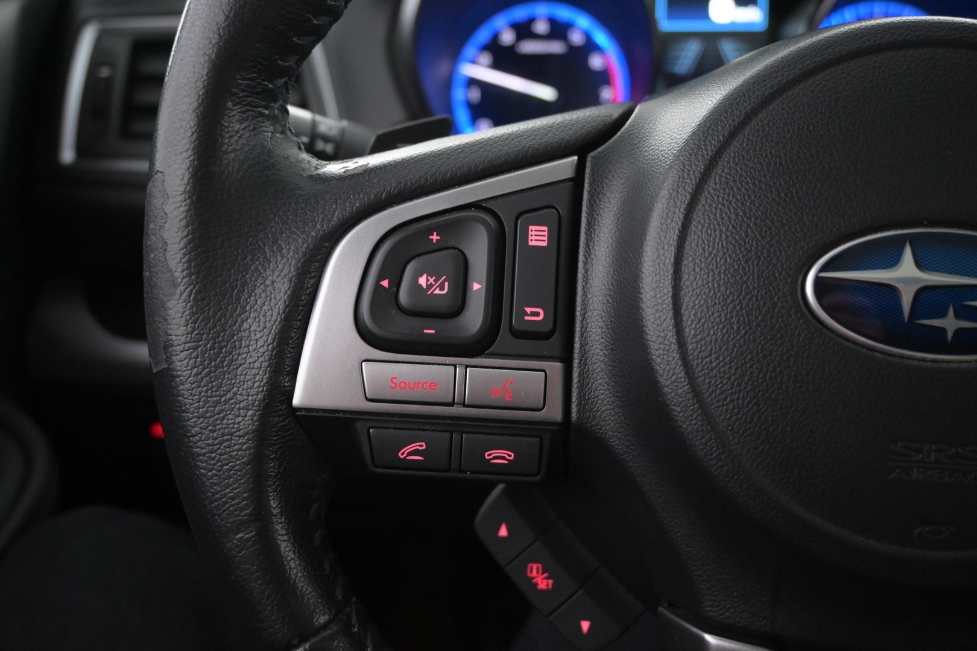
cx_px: 488
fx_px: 936
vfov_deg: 38.4
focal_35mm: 34
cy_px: 326
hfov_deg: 55.1
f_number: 4.2
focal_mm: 23
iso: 2800
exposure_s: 1/40
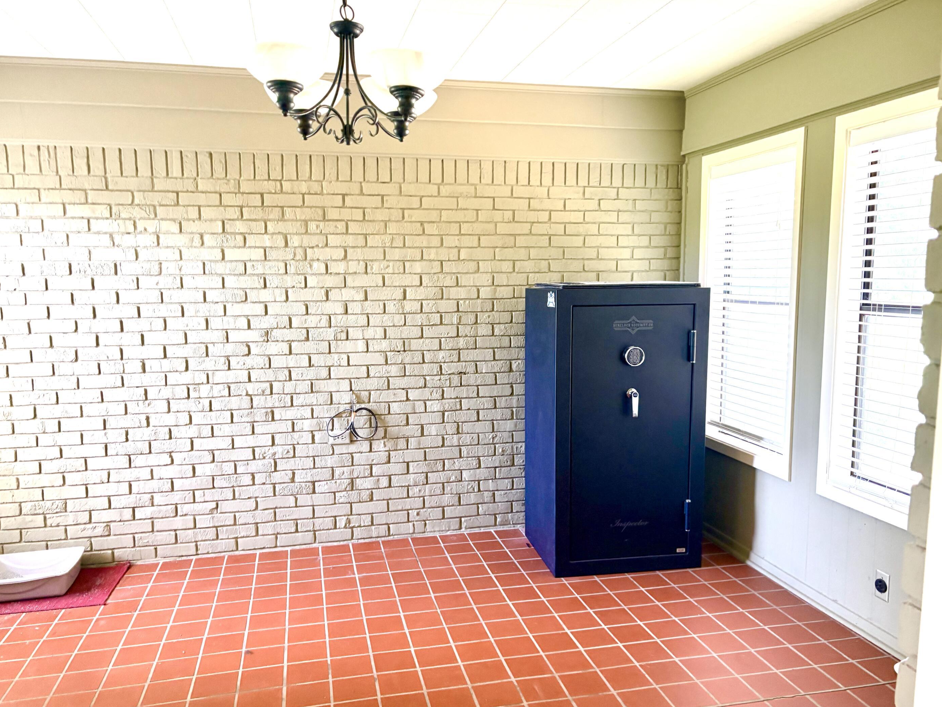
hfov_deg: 63.4
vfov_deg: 49.7
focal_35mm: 28
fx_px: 762
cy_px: 374
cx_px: 484
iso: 250
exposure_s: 1/120
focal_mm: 5.96
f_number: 1.6
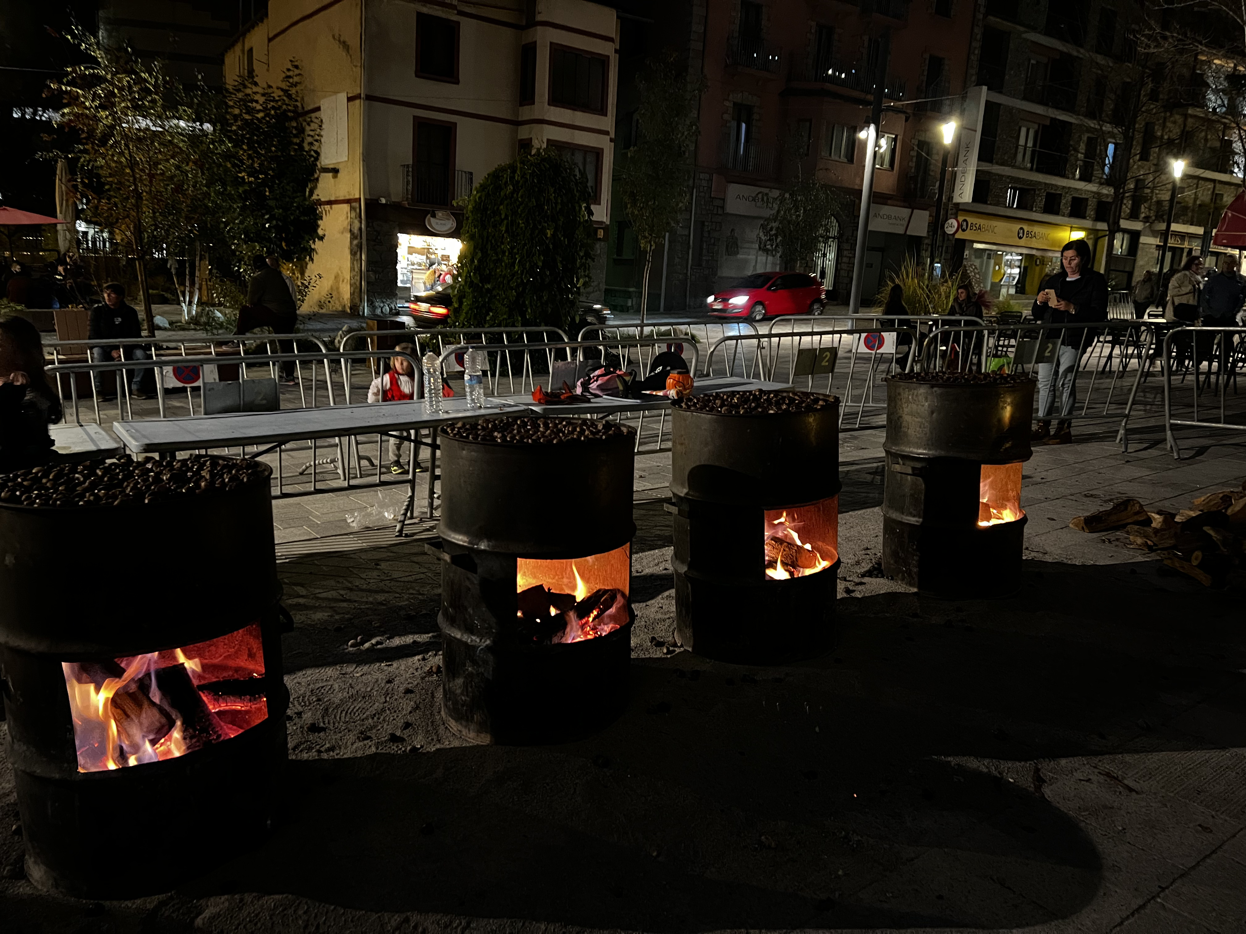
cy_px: 467
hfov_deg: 67.3
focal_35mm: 26
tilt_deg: -12.4
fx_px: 936
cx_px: 623
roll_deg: -2.6
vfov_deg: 53.1
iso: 1000
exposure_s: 1/25
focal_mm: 5.7
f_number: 1.5
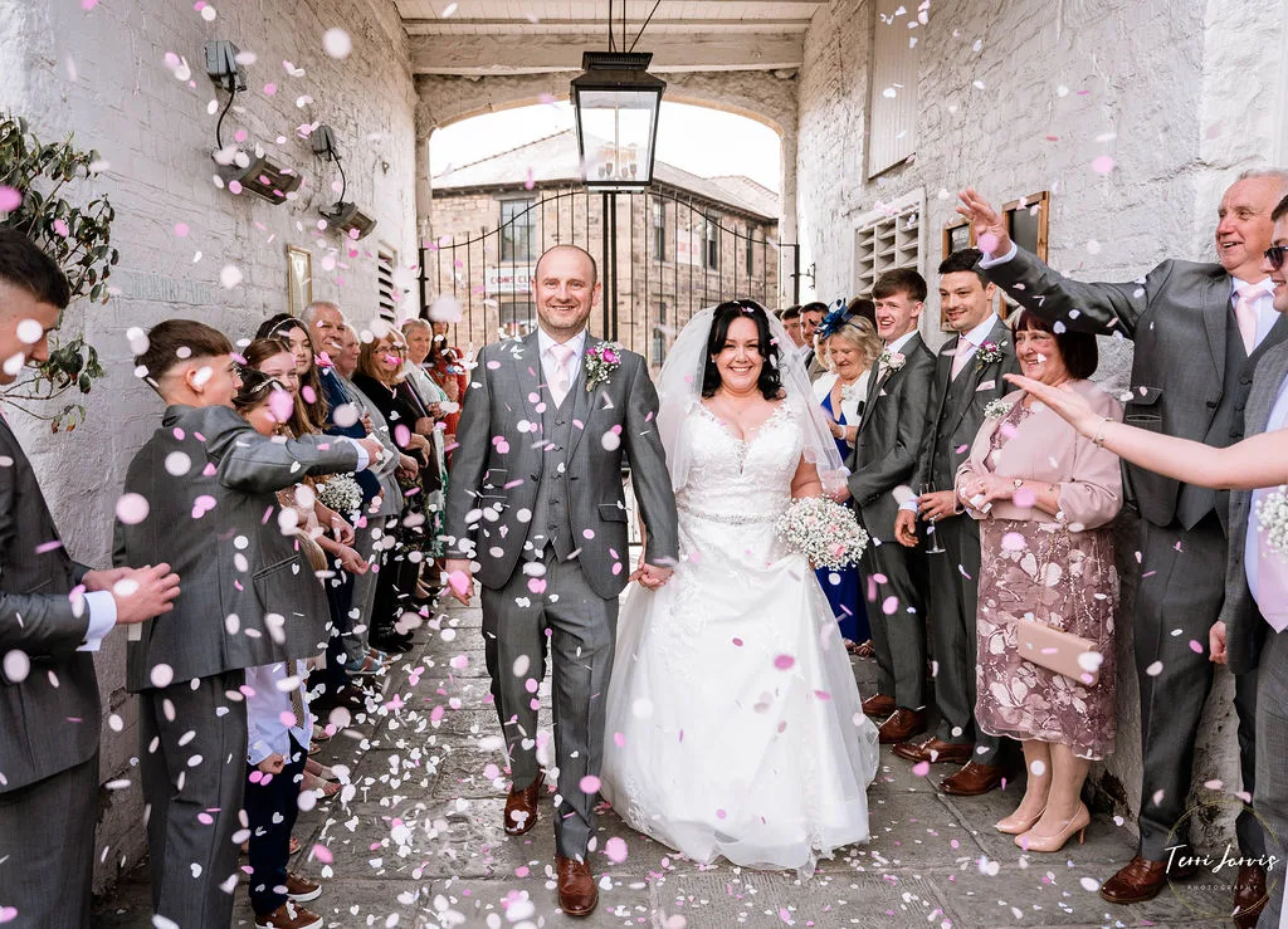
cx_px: 596
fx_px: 1090
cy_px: 466
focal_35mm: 30
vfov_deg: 46.2
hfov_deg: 61.1
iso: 800
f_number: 3.2
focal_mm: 27
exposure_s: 1/2000
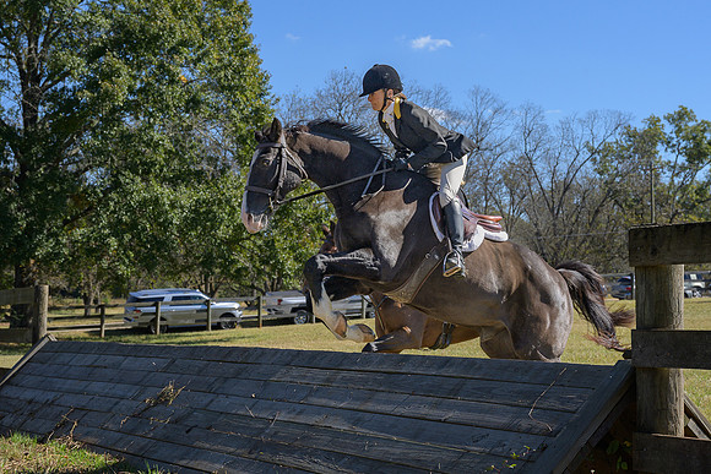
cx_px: 380
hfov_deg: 32.2
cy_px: 212
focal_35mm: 62
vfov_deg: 21.8
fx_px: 1230
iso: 200
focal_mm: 44
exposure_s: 1/800
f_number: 5.6
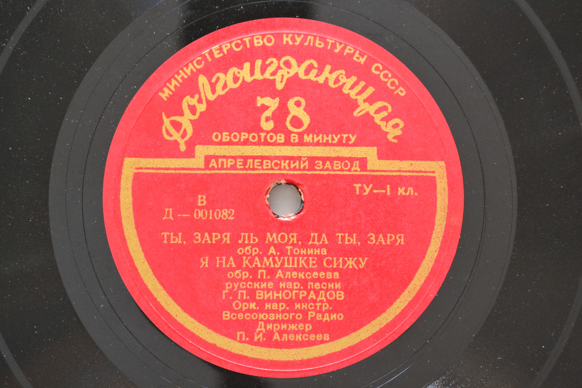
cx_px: 291
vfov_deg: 18.2
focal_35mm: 75
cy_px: 194
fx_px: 1212
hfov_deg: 27.0
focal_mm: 50
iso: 1600
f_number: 7.1
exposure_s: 1/160
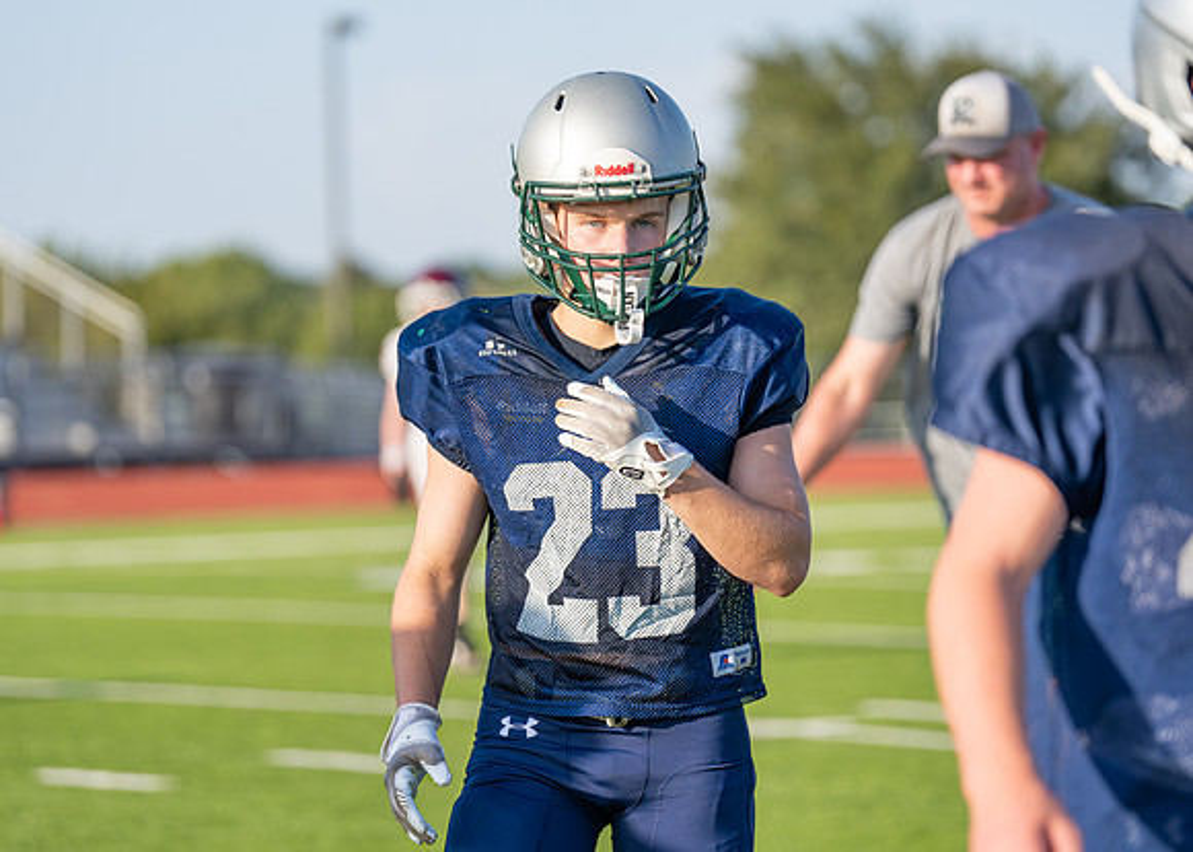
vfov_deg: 9.8
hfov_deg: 13.7
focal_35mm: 147
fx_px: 4978
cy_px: 392
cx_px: 610
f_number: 2.8
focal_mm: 128
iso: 320
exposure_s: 1/3200
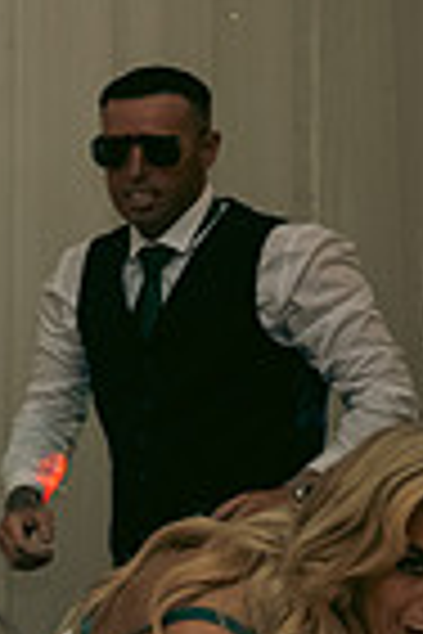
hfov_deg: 8.0
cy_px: 344
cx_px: -855
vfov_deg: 13.9
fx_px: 2608
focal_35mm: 148
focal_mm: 36
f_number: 3.5
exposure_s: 1/160
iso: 800
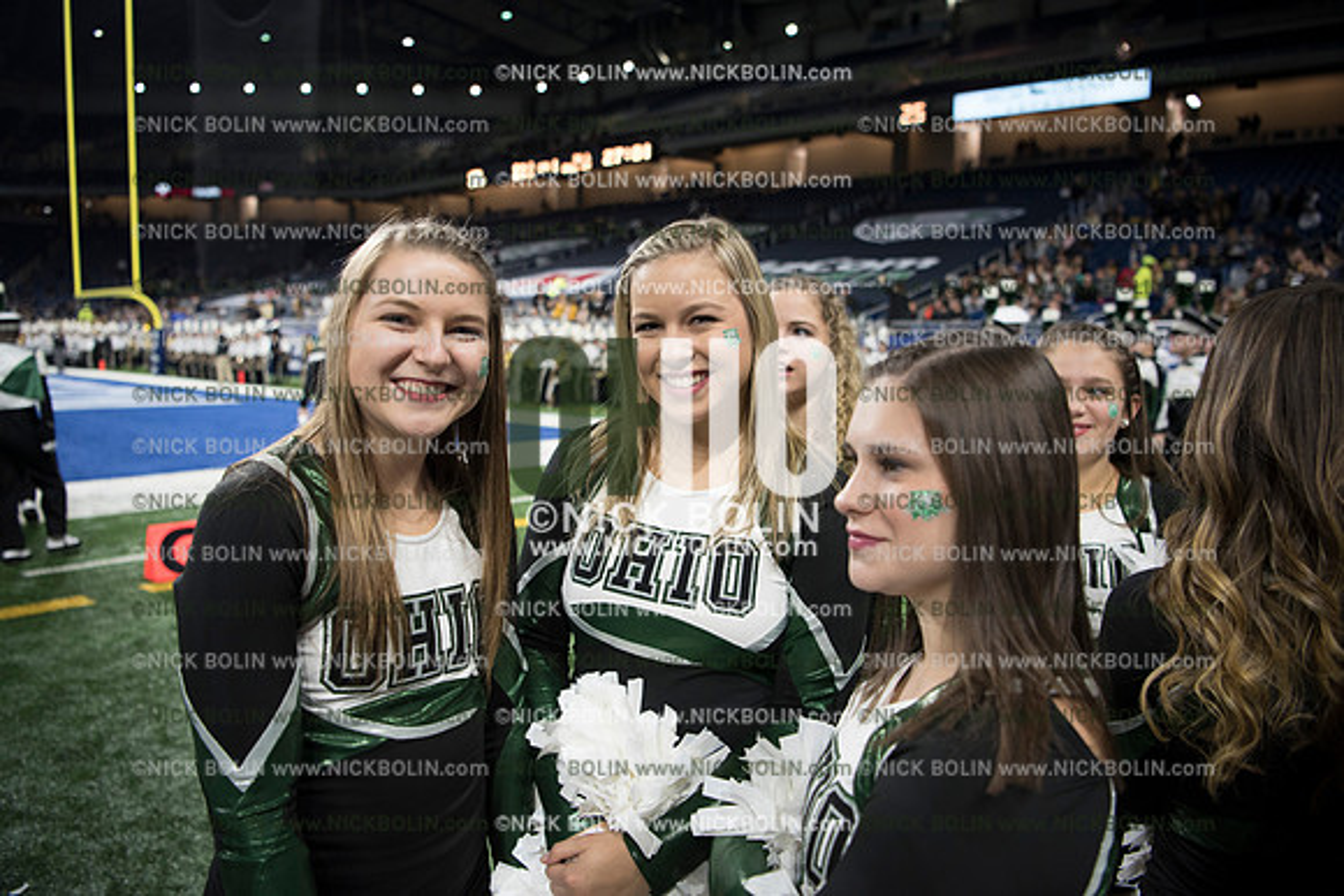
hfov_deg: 73.7
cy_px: 448
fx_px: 896
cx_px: 672
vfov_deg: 53.2
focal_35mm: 24
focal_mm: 24
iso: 1250
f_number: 2.8
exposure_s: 1/800
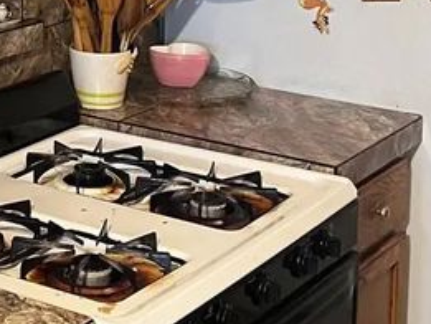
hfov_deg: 18.8
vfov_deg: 14.2
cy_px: -45
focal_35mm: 102
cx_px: 13
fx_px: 1271
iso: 320
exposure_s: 1/60
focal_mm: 5.7
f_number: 1.5
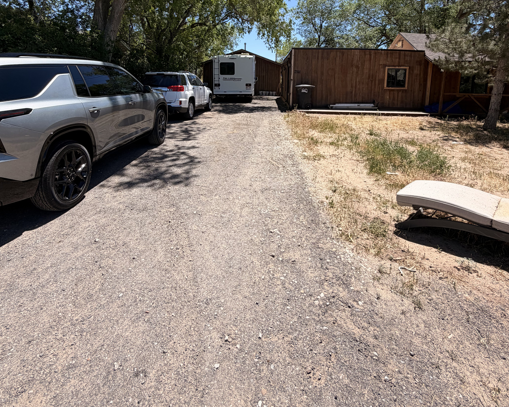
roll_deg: -0.9
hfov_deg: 83.3
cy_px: 115
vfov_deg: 67.5
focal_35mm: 19
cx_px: 253
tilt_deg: -6.1
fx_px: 286
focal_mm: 2.22
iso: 25
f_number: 2.2
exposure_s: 1/770
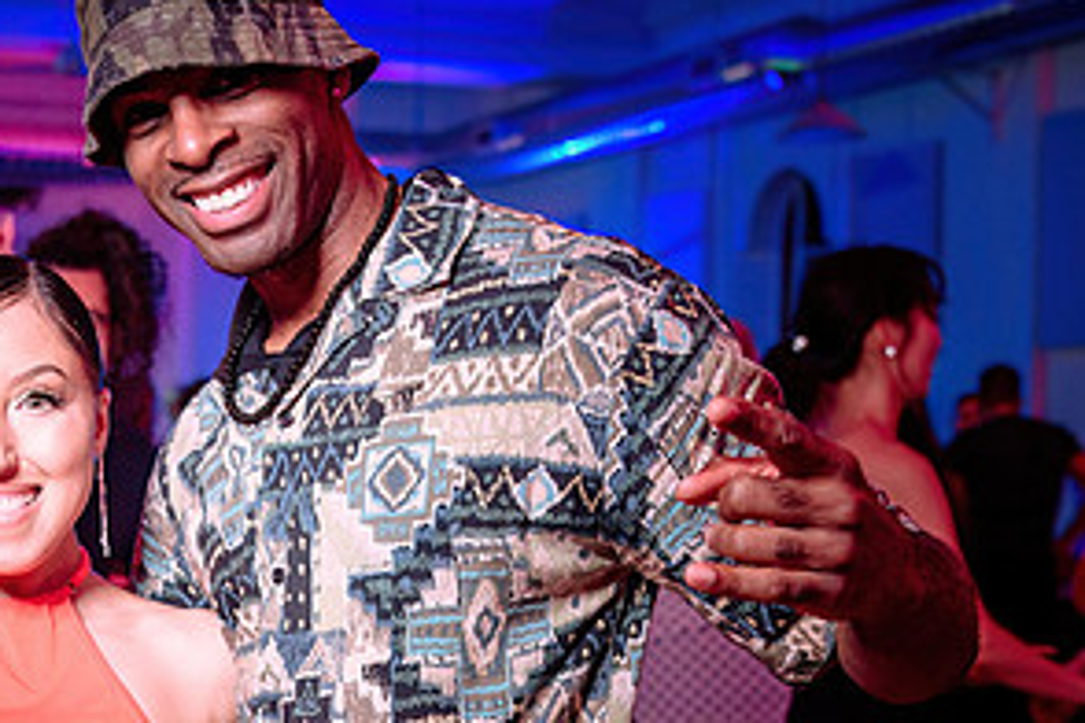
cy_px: 560
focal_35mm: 76
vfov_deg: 17.8
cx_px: 331
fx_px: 2290
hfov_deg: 26.4
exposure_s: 1/60
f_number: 3.5
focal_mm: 36
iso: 800
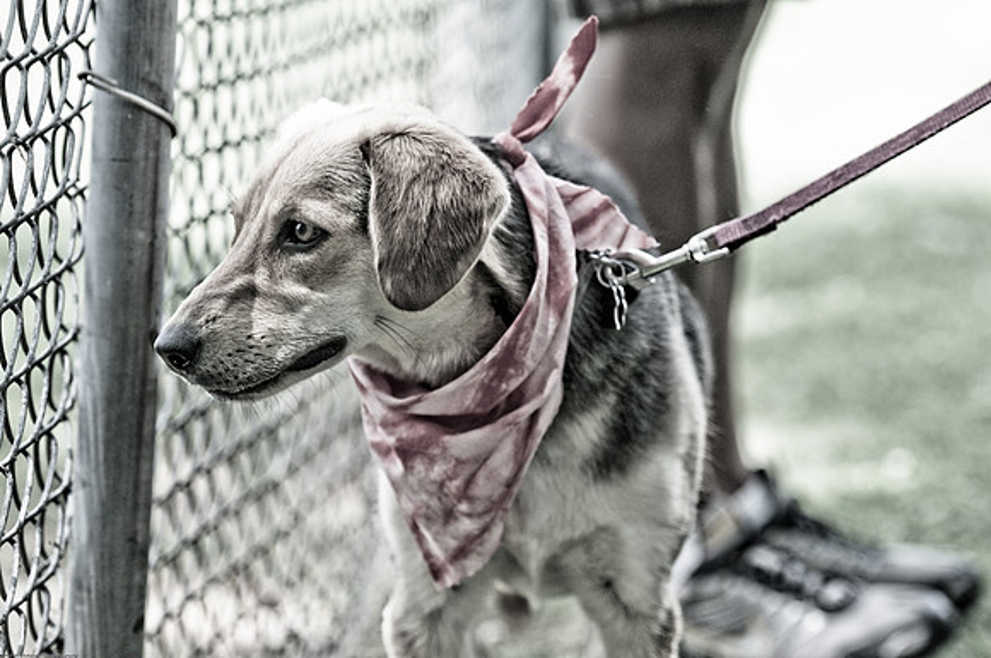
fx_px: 4948
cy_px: 329
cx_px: 496
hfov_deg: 11.4
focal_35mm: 180
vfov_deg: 7.6
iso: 200
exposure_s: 1/1250
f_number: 2.8
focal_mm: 120
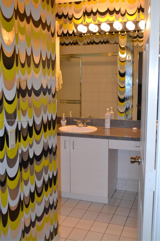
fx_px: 260
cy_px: 120
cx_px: 80
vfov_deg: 49.6
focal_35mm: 39
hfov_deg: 34.2
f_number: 4.2
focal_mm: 26
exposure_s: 1/60
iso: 800
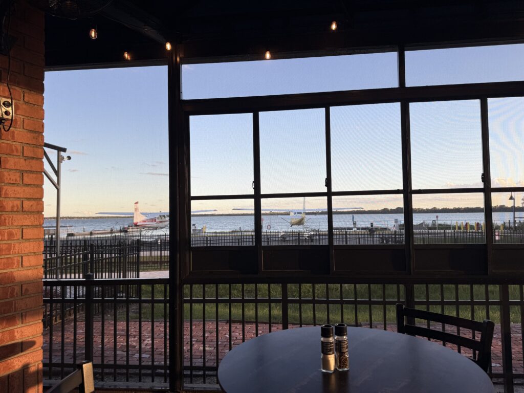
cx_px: 262
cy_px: 196
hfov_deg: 71.6
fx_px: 363
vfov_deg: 56.8
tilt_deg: +2.0
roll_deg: +0.7
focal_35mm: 24
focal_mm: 6.76
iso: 80
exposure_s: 1/715
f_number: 1.78
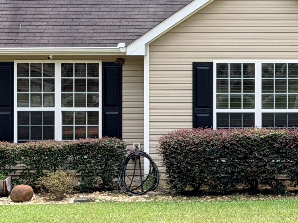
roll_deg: +0.1
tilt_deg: -1.0
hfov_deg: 12.4
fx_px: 1351
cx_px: 328
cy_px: 67
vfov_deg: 9.4
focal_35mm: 157
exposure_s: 1/987
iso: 80
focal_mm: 6.76
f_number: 1.78
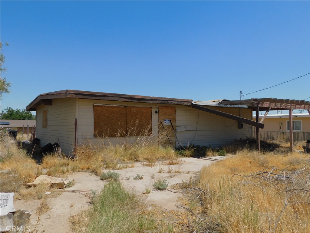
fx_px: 251
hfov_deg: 63.4
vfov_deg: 49.7
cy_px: 116
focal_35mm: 28
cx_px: 155
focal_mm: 4.9
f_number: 6.4
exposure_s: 1/640
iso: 125
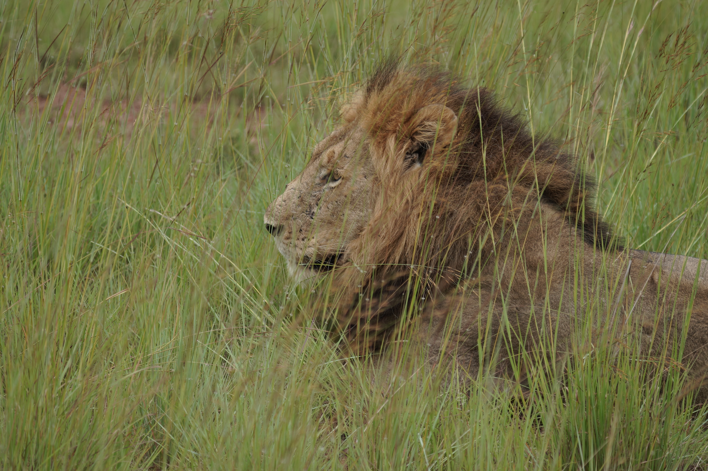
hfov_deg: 6.9
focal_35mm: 300
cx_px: 354
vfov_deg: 4.6
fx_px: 5895
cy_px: 236
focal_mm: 200
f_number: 5.6
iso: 100
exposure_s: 1/320
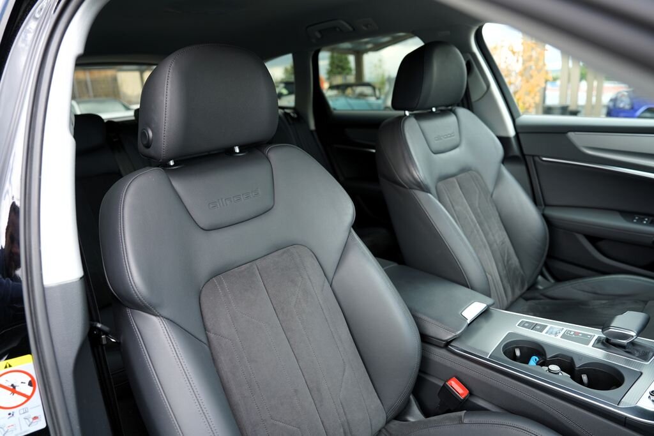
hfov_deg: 73.7
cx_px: 327
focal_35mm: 24
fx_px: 436
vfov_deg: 53.1
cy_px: 218
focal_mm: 24
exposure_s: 1/50
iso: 100
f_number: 4
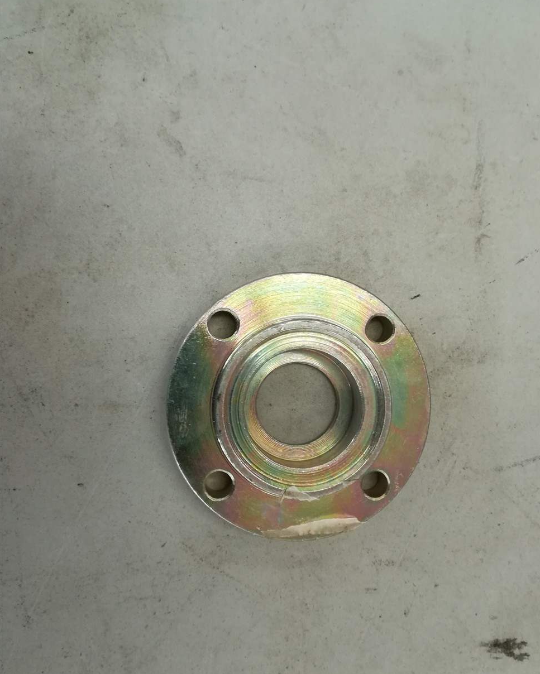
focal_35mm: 28
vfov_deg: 62.2
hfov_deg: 51.5
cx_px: 278
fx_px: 559
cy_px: 357
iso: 200
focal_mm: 3.83
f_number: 2.2
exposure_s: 1/30
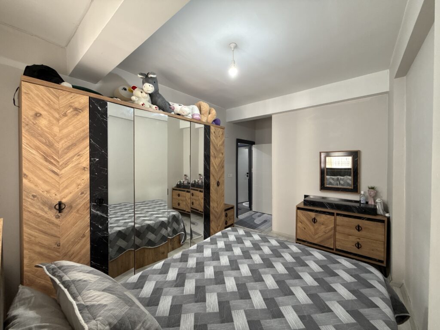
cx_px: 220
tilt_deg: -0.3
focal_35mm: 14
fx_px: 178
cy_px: 165
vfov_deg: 85.7
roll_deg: +0.4
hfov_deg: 102.1
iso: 200
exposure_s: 1/50
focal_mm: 2.22
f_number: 2.2
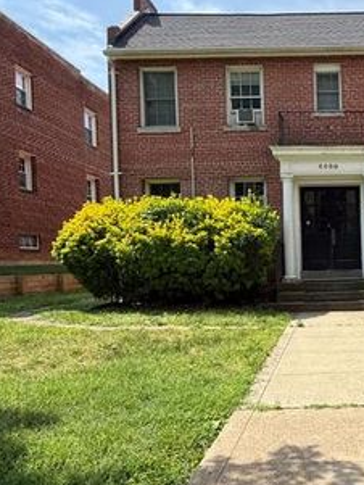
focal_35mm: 31
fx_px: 434
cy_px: 275
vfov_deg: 58.1
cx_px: 348
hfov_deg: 40.8
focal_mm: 2.22
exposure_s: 1/1105
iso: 50
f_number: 2.2
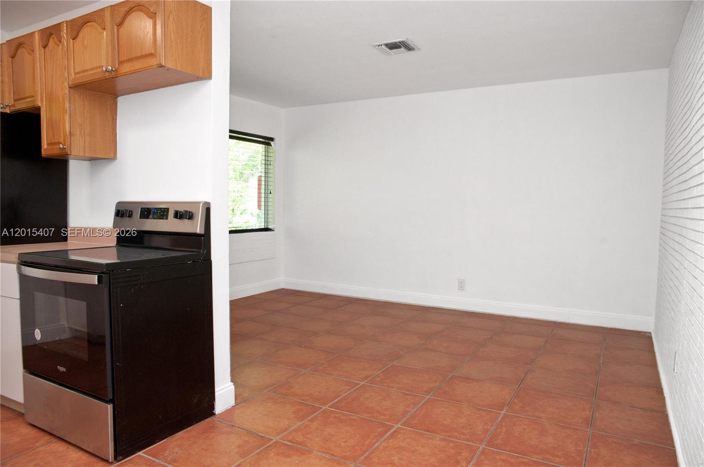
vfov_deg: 53.0
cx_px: 352
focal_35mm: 24
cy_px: 234
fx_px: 469
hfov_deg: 73.8
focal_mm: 24
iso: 1000
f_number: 6.3
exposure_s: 1/100
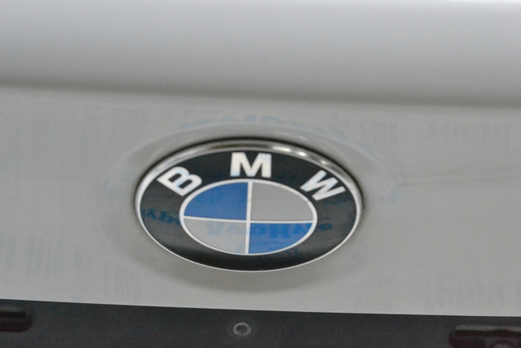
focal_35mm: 82
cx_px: 260
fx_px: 1194
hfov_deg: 24.6
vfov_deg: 16.6
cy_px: 174
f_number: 9
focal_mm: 55
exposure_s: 1/160
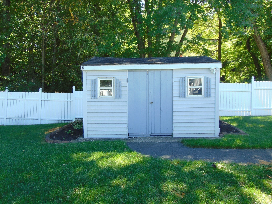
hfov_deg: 60.0
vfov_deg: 46.8
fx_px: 236
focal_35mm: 30
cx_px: 136
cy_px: 102
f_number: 3.1
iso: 80
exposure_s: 1/125
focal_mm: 5.4
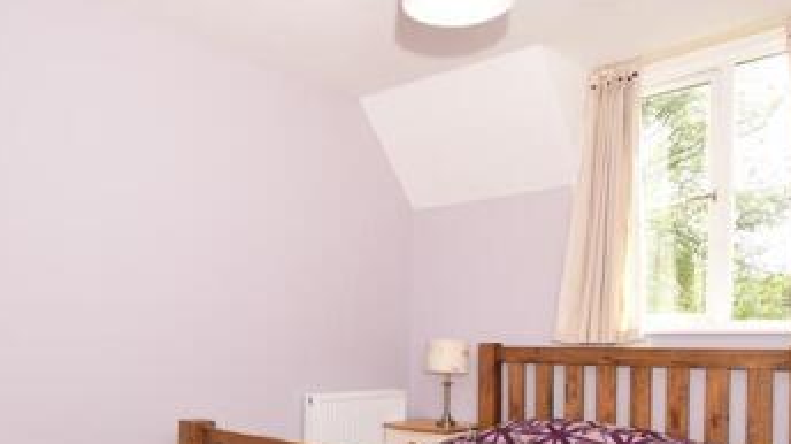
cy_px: 353
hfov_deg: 62.8
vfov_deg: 37.5
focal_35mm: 30
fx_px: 629
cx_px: 267
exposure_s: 1/200
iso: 400
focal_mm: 10
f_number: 10
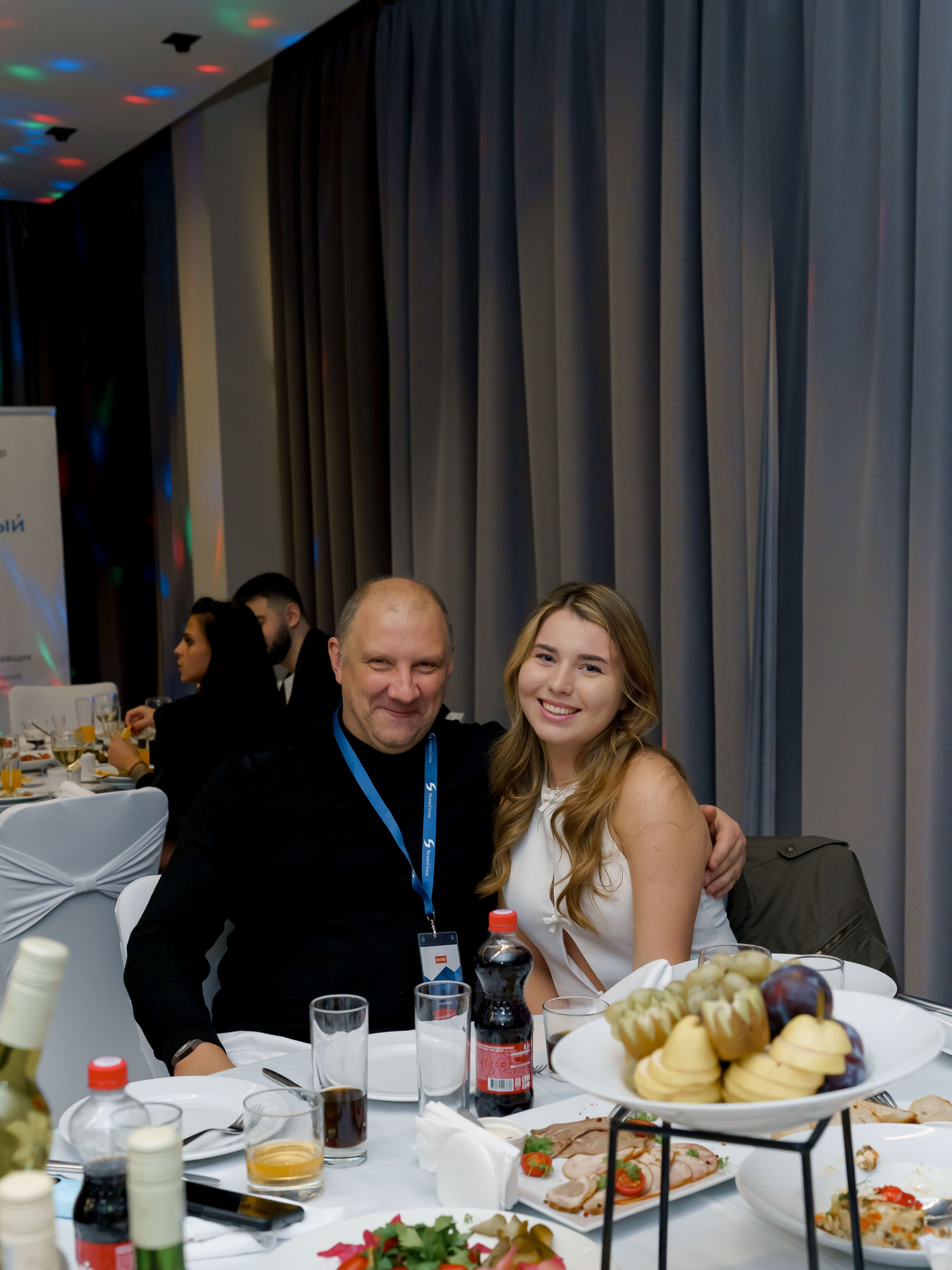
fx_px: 1613
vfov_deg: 42.9
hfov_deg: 32.9
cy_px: 712
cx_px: 468
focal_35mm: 44
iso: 3200
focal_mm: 40
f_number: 5
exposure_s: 1/125
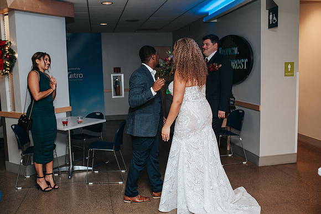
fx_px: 324
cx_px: 160
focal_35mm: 36
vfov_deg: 36.6
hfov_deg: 52.8
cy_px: 107
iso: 1000
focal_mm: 35
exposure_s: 1/200
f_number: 2.8
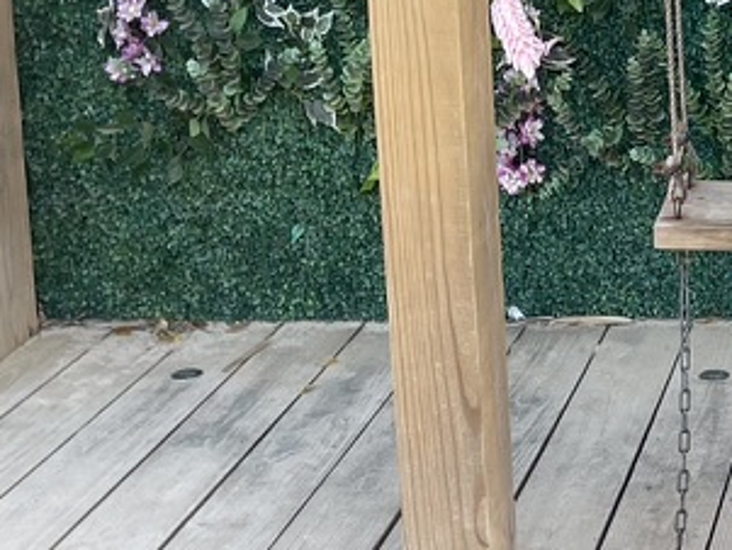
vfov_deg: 16.9
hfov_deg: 21.4
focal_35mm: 85
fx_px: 1798
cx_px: 883
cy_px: -32
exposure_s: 1/167
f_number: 1.6
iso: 32
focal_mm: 5.1
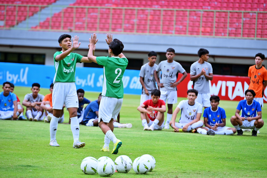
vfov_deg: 6.9
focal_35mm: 200
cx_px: 134
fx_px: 1483
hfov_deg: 10.3
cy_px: 89
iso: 1250
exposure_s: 1/1600
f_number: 4
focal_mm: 200
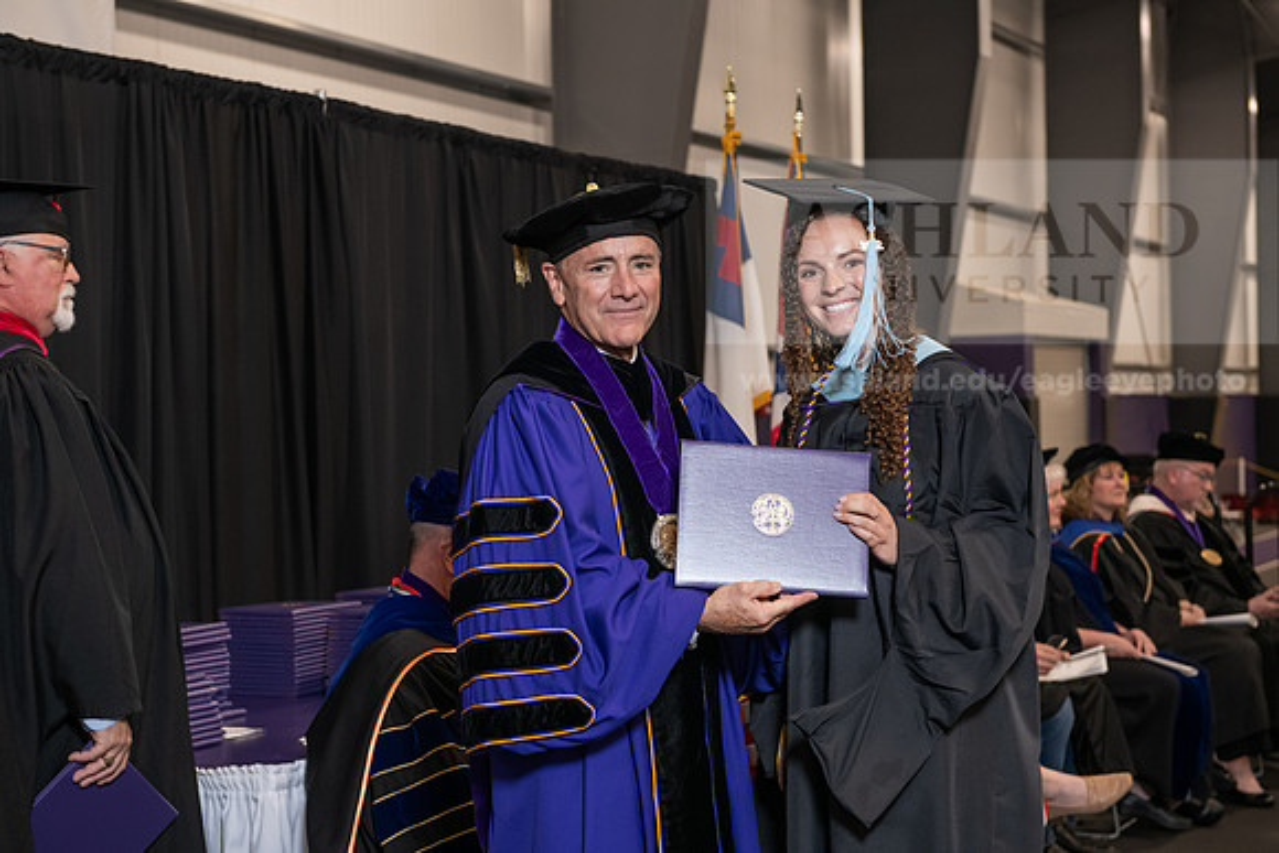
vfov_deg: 21.9
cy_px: 426
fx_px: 2203
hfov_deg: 32.4
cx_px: 640
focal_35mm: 62
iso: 2000
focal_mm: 62
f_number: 5
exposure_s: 1/125
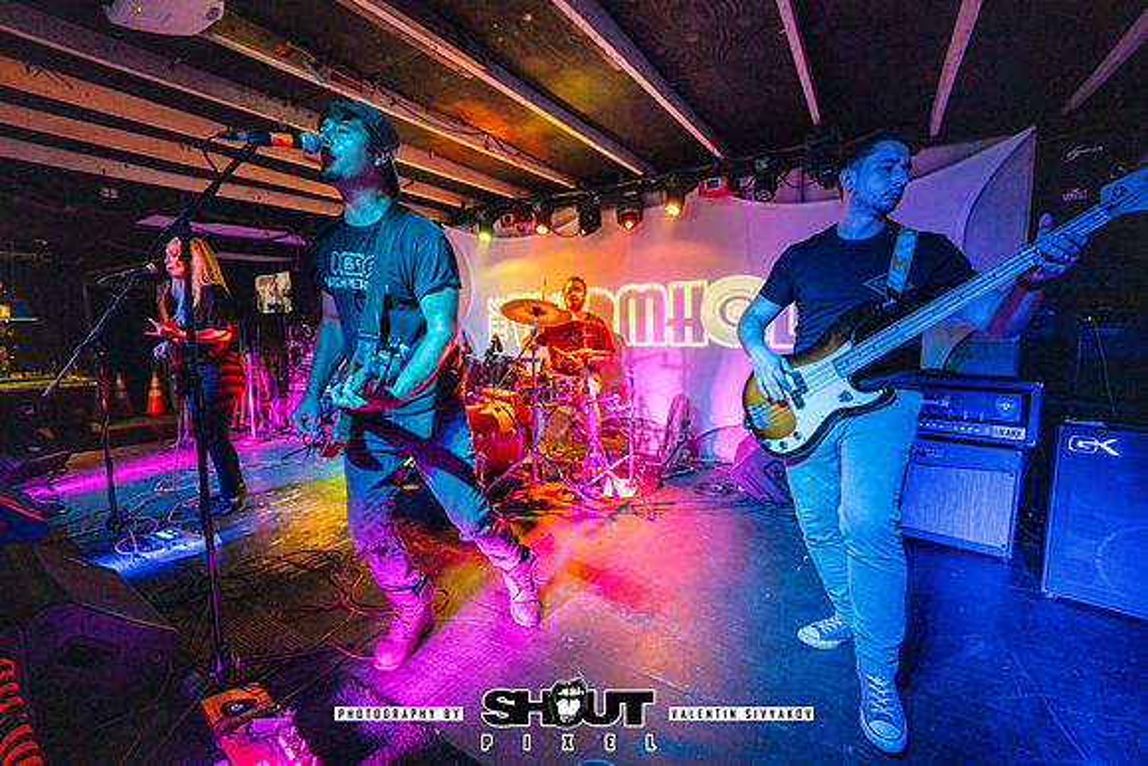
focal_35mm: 15
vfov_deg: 77.7
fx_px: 475
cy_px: 383
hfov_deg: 100.8
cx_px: 574
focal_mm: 14.9
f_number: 2.8
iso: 4000
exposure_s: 1/250
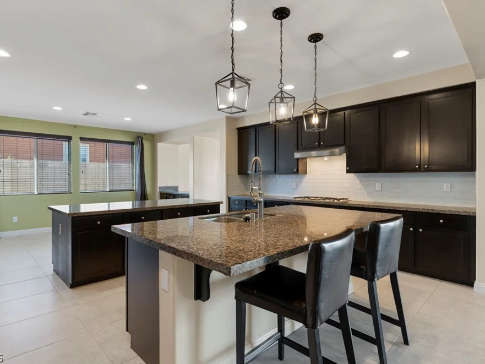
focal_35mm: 19
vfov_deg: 68.7
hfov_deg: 84.6
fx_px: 266
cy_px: 178
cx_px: 230
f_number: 8
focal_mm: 17
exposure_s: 1/5
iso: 500
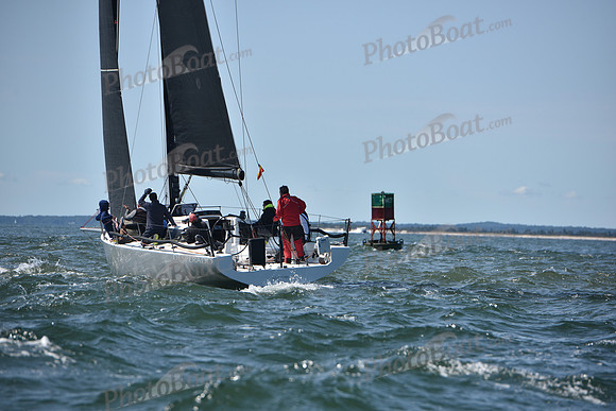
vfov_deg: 6.9
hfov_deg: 10.3
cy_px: 206
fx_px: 3423
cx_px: 308
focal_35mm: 200
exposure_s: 1/3200
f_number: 5
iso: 250
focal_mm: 200
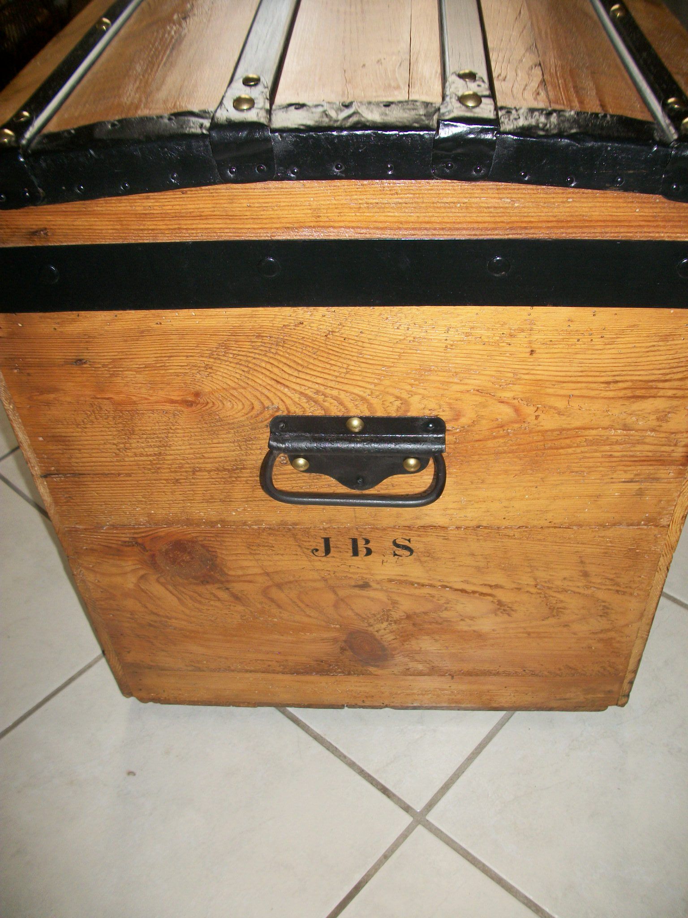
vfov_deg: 56.8
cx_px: 344
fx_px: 848
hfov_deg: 44.2
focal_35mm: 32
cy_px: 459
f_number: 2.9
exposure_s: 1/30
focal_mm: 5.7
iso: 80
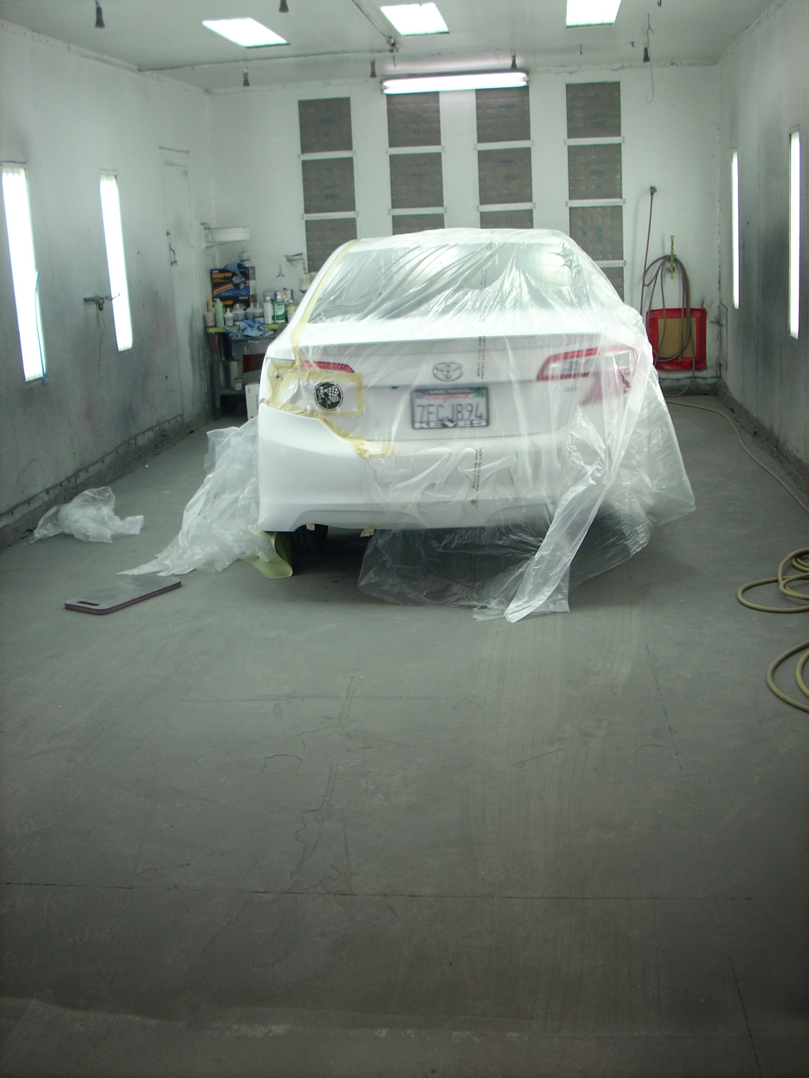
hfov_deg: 38.7
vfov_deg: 50.1
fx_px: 1153
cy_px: 539
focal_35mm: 37
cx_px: 404
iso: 64
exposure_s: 1/62.6
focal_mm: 6.2
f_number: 2.8
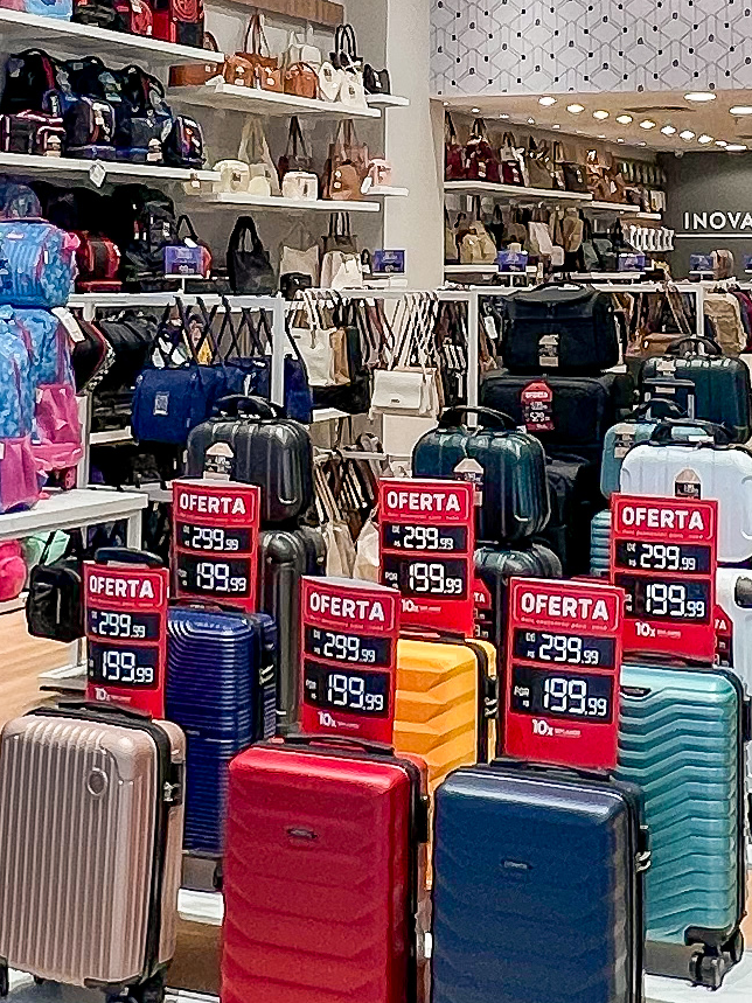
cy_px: 25
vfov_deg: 29.8
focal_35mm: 61
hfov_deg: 24.0
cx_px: 429
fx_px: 1767
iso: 80
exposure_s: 1/120
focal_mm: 1.57
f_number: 1.8
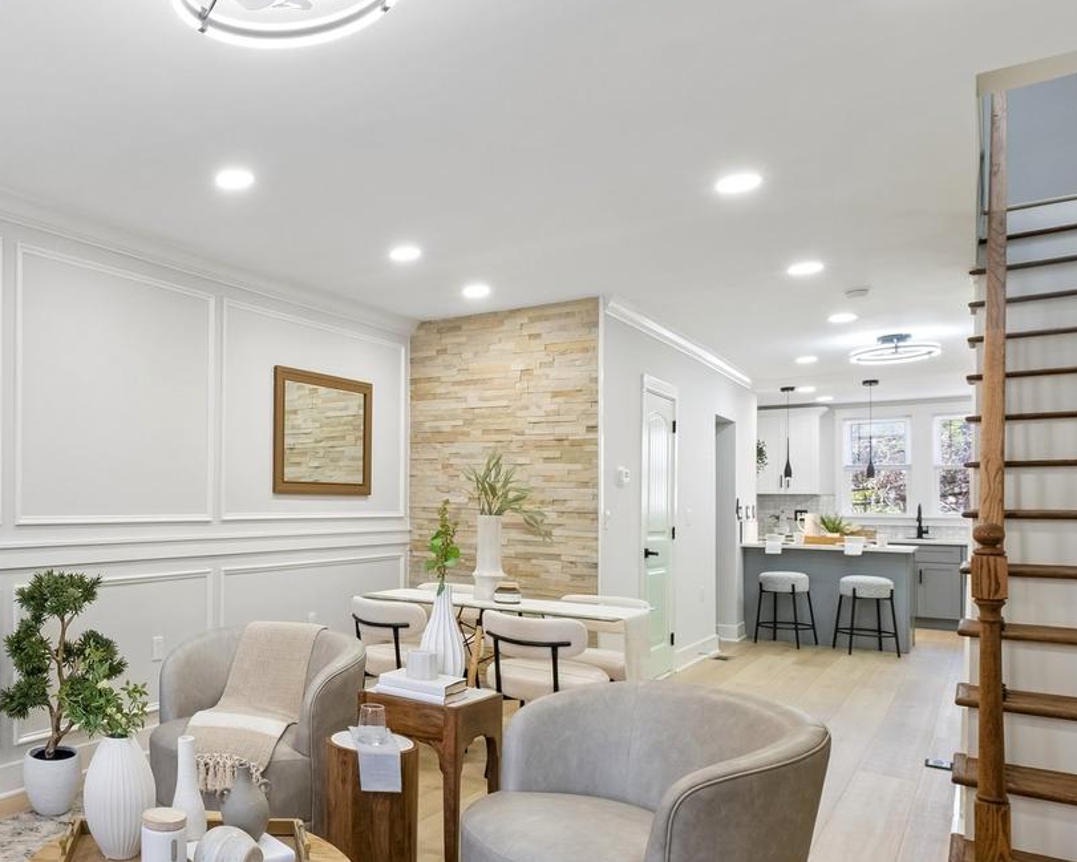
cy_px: 514
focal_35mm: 25
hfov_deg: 60.0
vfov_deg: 56.4
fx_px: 797
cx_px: 151
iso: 250
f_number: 8
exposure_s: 1/10
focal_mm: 10
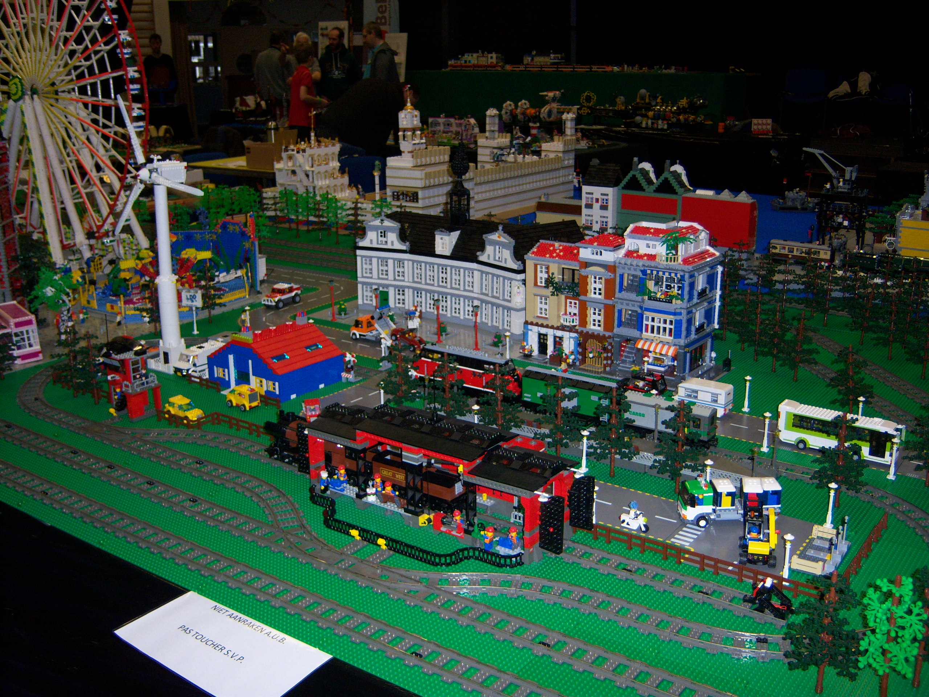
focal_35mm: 36
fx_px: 966
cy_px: 348
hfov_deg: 51.4
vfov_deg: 39.7
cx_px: 464
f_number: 2.8
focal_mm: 7.5
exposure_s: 1/60
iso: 160
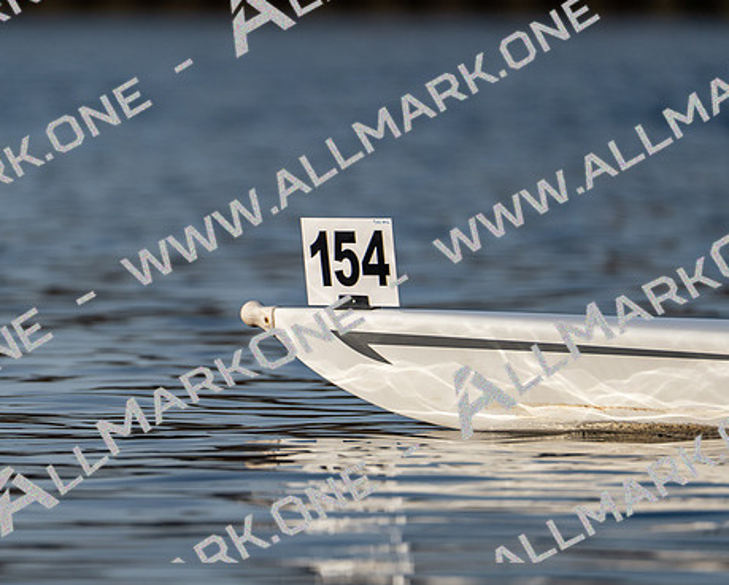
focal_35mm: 711
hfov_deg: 2.7
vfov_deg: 2.2
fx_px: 15353
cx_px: 318
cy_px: 290
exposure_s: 1/2000
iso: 320
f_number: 6.3
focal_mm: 600
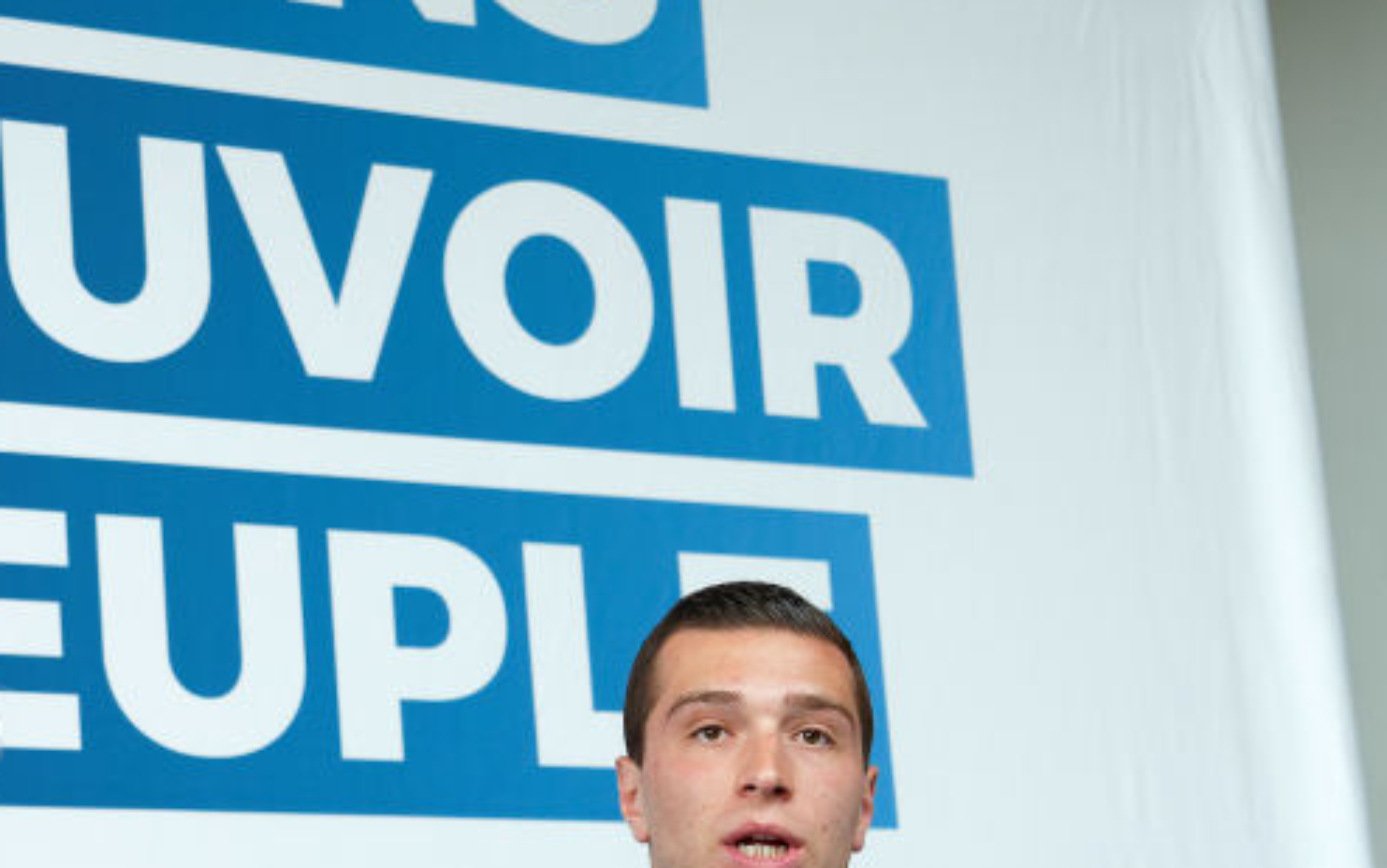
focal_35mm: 112
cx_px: 140
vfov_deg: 11.7
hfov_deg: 18.3
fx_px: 4235
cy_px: 476
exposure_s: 1/200
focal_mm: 53
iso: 1600
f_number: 5.6
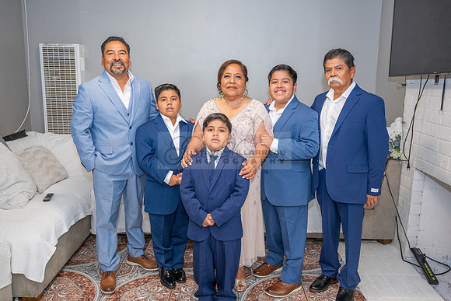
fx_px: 388
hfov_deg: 60.3
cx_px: 226
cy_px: 150
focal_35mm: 31
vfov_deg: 42.3
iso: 640
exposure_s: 1/125
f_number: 4
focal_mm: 31
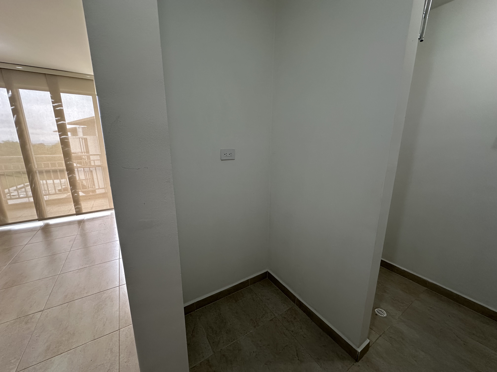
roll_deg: -0.8
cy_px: 186
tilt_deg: -12.2
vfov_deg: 85.7
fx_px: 201
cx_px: 248
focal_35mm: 14
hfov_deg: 102.1
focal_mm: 2.22
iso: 200
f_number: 2.2
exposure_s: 1/120
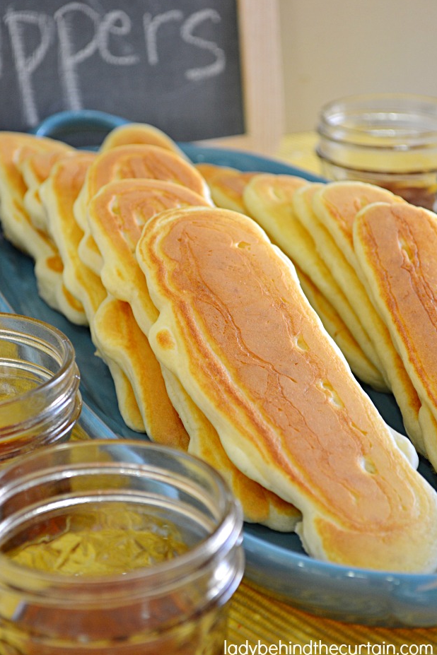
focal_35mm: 84
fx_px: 1520
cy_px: 329
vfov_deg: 24.3
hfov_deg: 16.4
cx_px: 219
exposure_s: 1/15
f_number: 5.6
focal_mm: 55
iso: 500
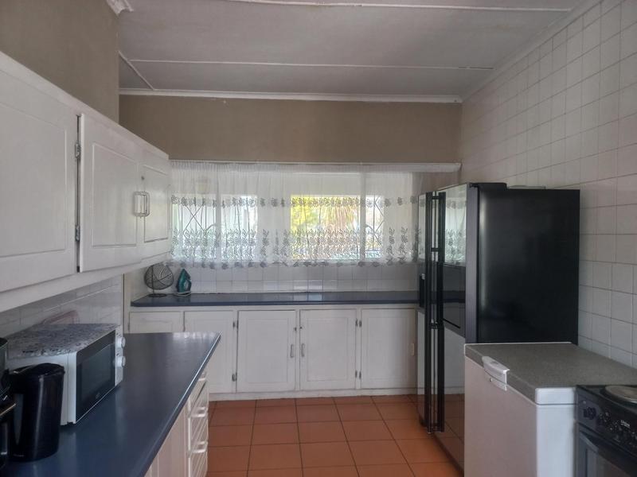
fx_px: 460
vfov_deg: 54.9
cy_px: 238
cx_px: 318
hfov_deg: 69.4
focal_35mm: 25
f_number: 1.8
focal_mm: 4.6
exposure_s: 1/50
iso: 200
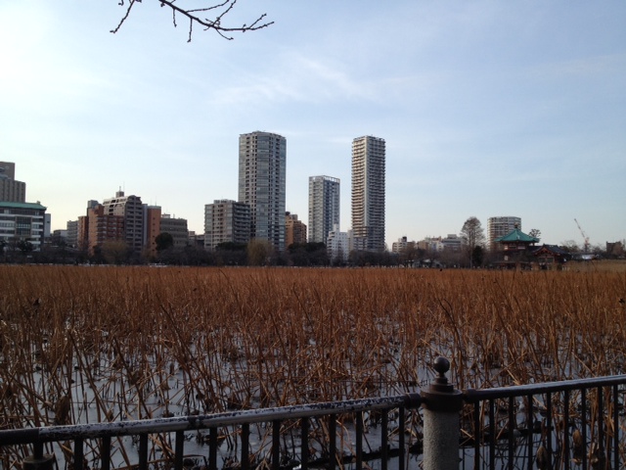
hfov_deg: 52.6
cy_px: 235
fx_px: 633
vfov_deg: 40.7
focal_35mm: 35
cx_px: 313
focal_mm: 4.28
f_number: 2.4
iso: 50
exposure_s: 1/986
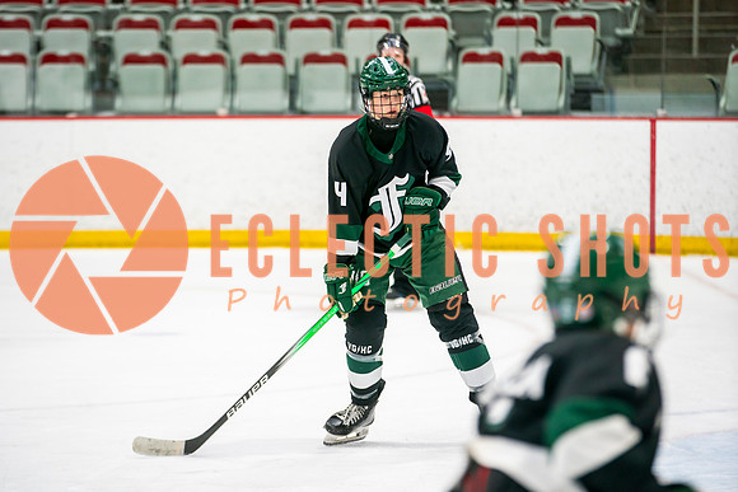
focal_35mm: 177
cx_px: 350
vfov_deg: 7.8
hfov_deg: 11.6
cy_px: 235
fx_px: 3634
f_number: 3.2
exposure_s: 1/640
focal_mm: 168
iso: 1000
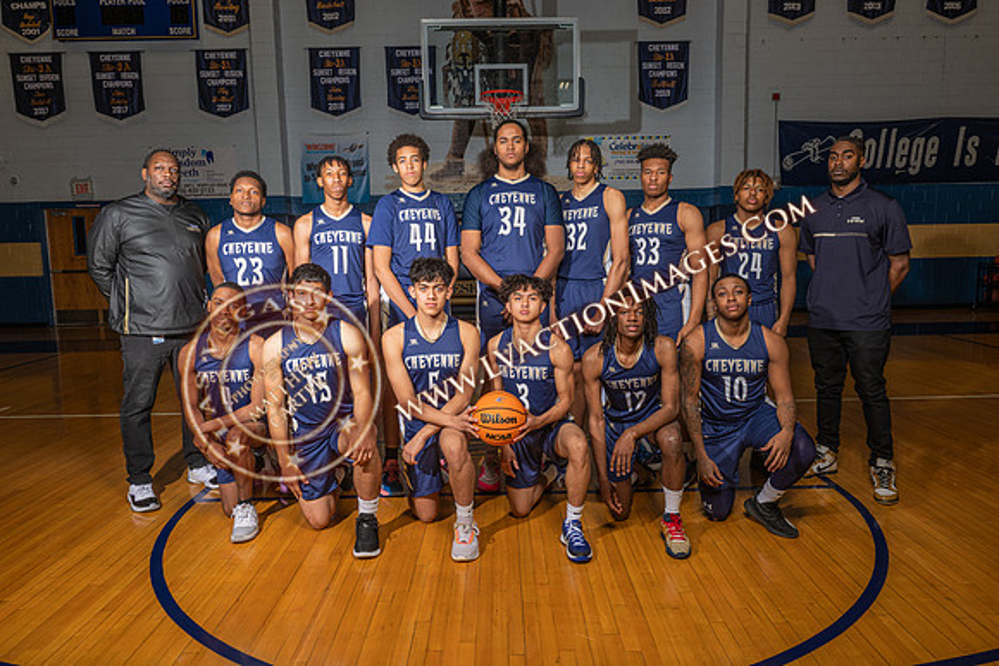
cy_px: 330
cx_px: 504
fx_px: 697
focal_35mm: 25
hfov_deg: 71.3
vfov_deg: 51.1
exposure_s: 1/125
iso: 125
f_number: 7.1
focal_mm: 24
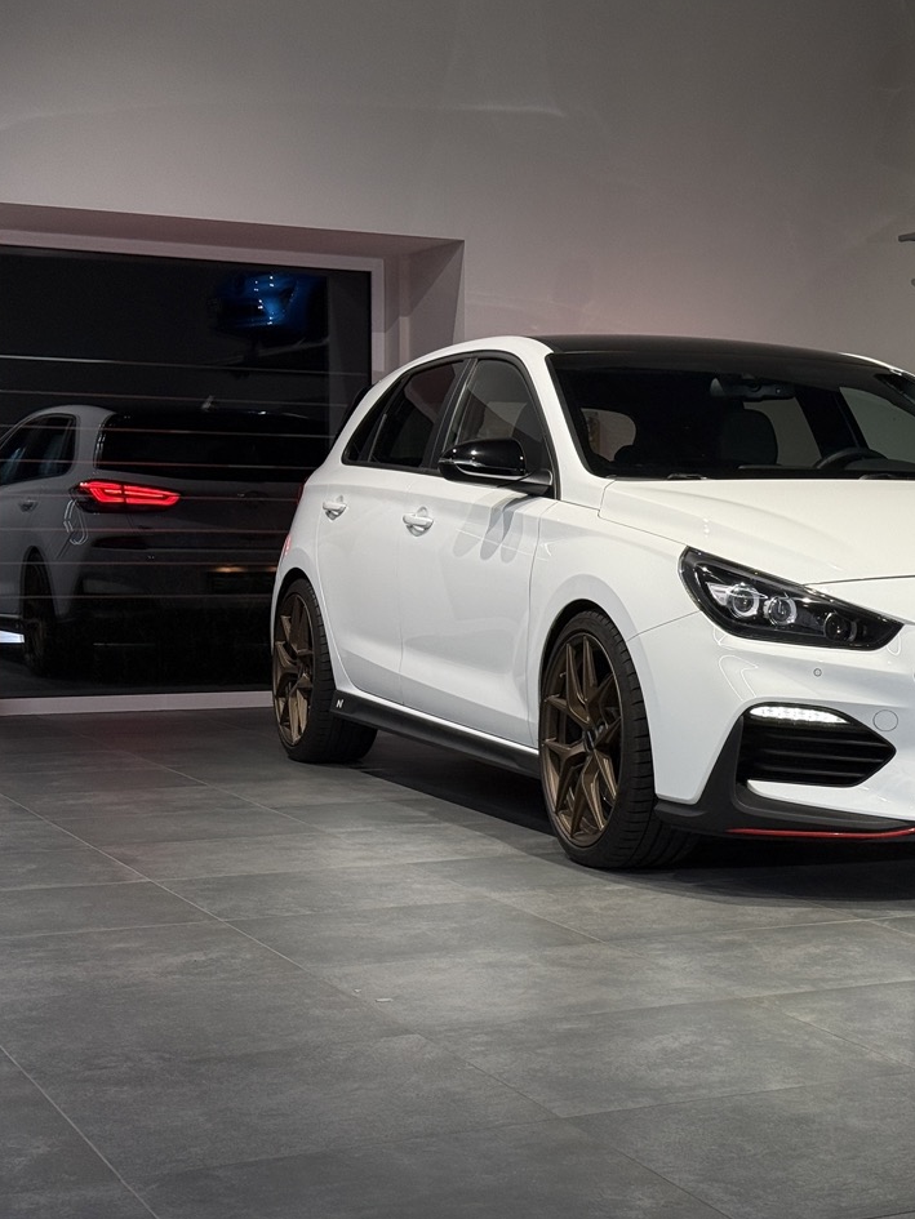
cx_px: 816
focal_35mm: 65
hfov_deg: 22.1
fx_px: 2290
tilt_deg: -2.1
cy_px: 608
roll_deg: -0.9
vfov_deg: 29.8
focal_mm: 6.76
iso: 50
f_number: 1.78
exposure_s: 1/122
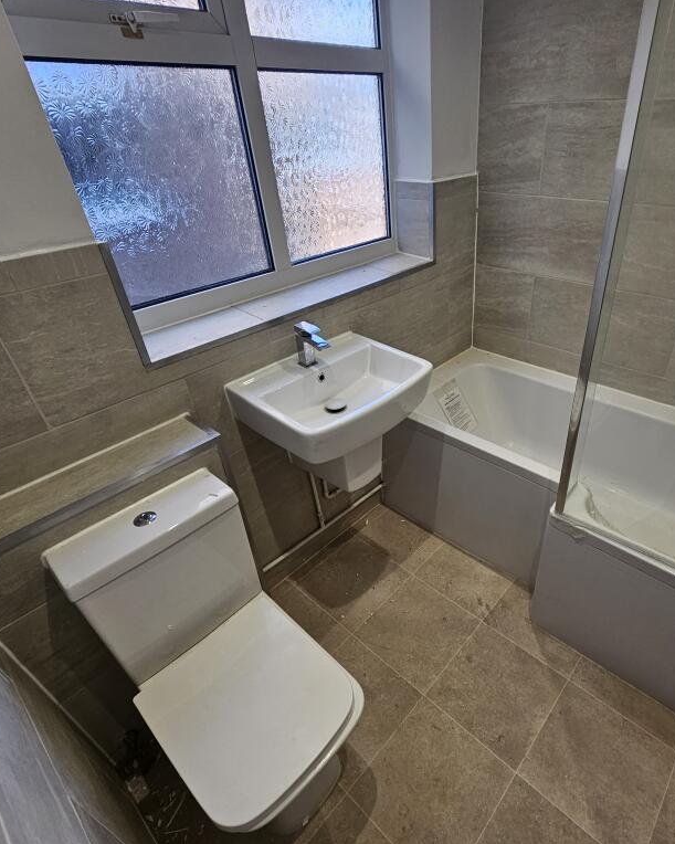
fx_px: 425
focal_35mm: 17
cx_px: 425
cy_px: 422
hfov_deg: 75.5
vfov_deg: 89.6
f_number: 2.2
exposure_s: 1/190
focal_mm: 2.2
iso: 125
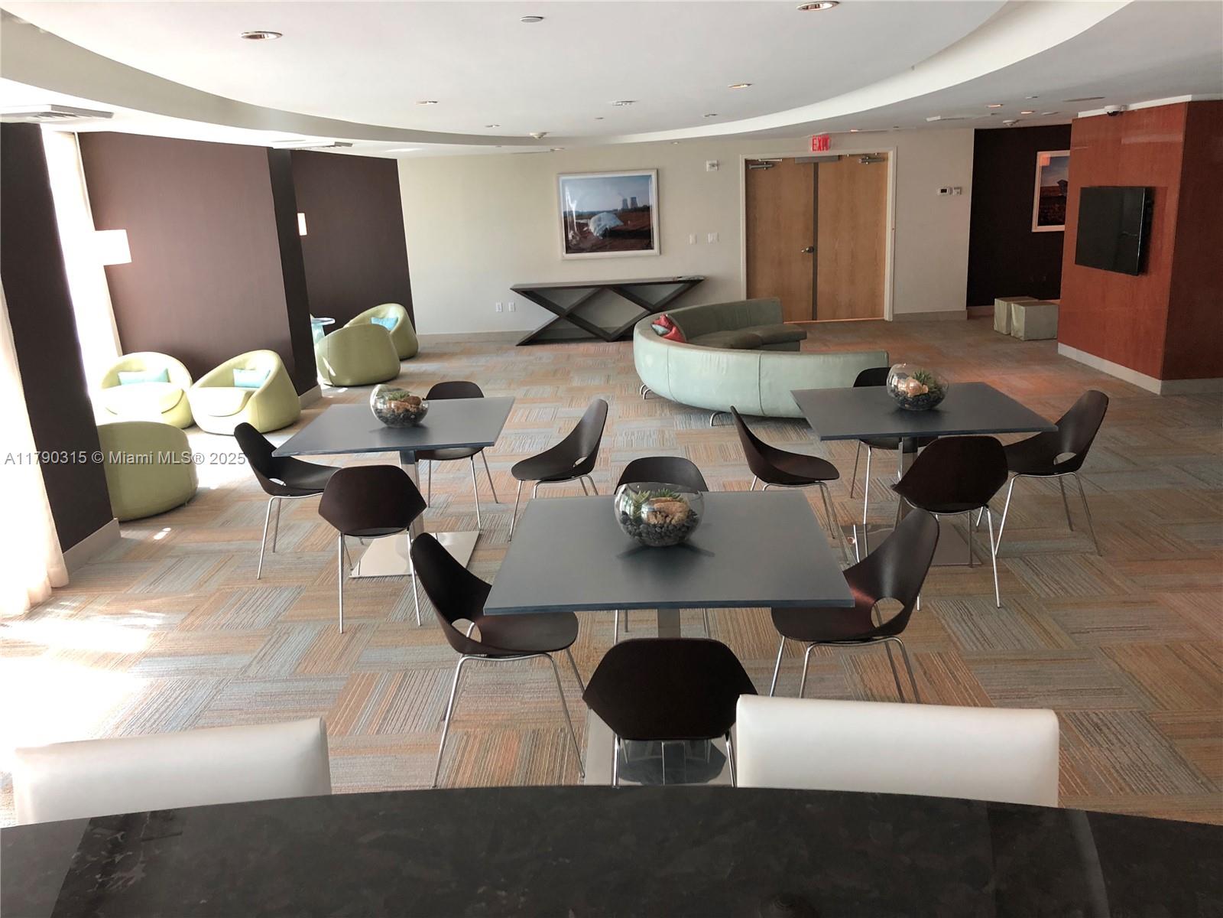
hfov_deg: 63.4
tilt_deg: -13.7
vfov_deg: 49.7
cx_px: 612
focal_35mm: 28
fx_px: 989
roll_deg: +2.9
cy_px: 459
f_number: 1.8
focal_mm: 3.99
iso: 40
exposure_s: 1/30
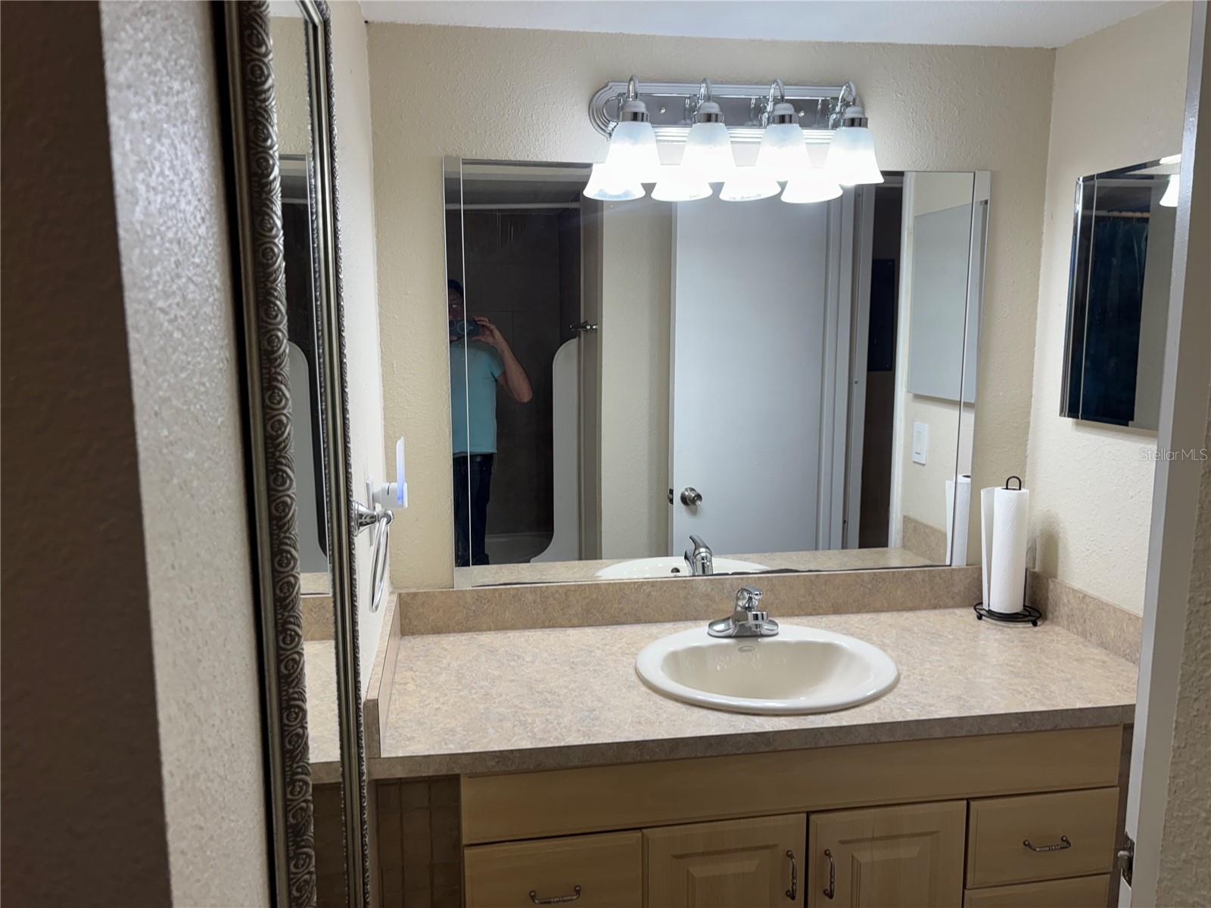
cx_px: 606
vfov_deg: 53.1
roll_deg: +0.4
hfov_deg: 67.3
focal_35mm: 26
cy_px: 454
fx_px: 910
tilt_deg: -9.3
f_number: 1.6
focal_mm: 5.96
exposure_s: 1/120
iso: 40
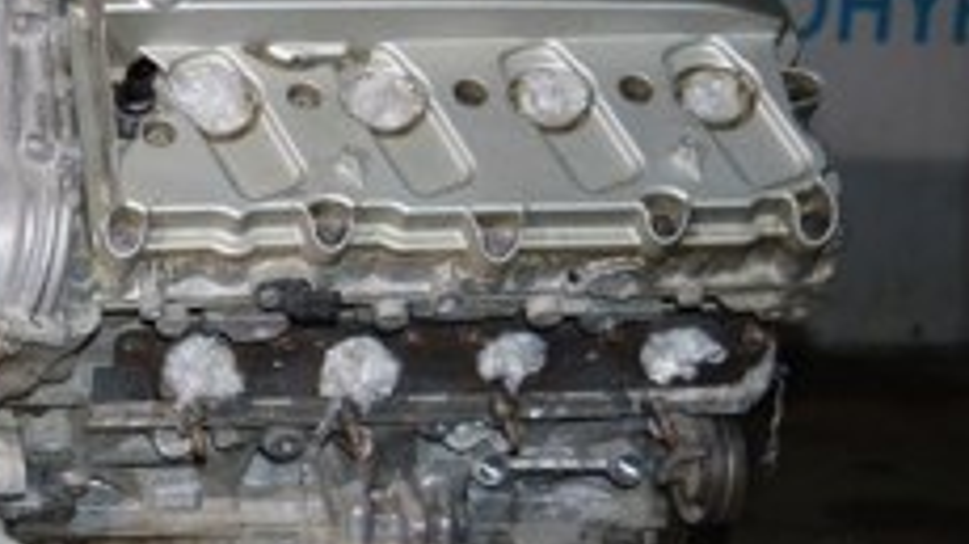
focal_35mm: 105
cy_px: 369
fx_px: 2696
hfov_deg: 18.7
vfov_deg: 11.5
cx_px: -333
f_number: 4
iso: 450
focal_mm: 24
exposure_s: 1/60
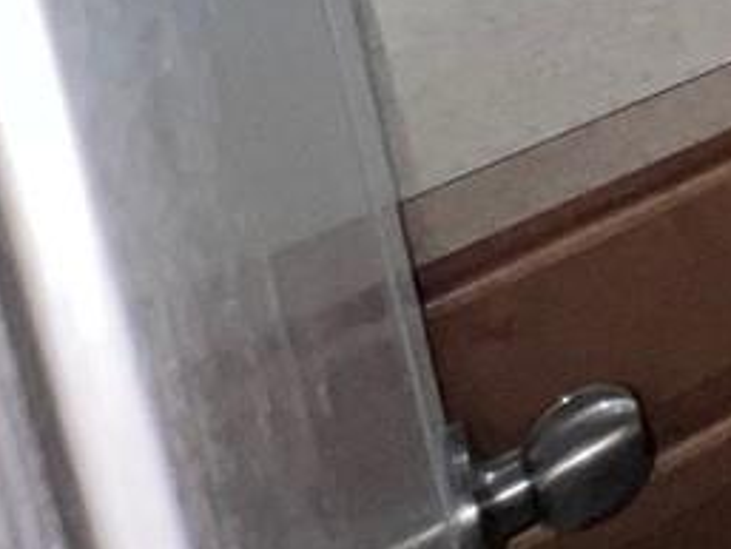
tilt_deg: -13.5
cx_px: 1746
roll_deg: +2.2
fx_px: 1711
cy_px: -811
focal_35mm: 81
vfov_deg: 13.1
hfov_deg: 14.9
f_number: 1.8
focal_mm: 1.57
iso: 64
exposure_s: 1/91
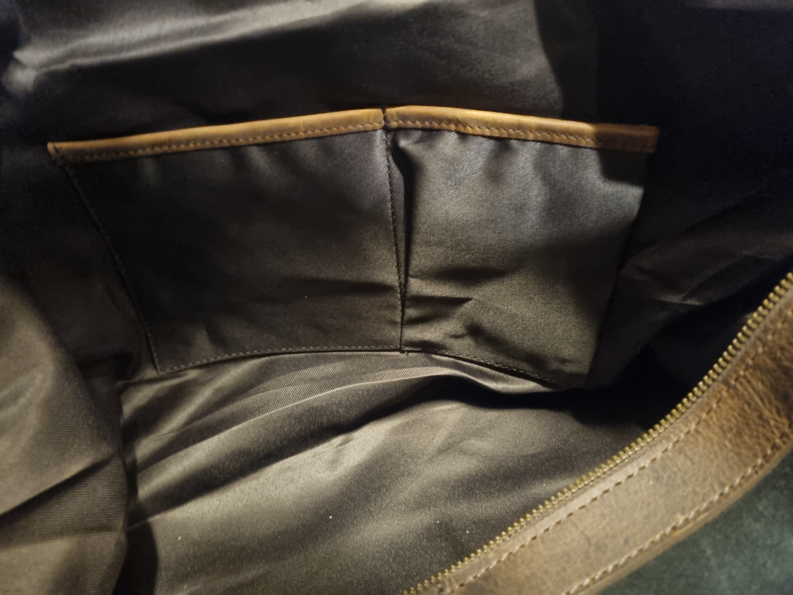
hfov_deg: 67.3
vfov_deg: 53.1
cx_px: 396
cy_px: 298
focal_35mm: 26
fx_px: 596
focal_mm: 5.4
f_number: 1.8
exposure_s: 1/10
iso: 1600
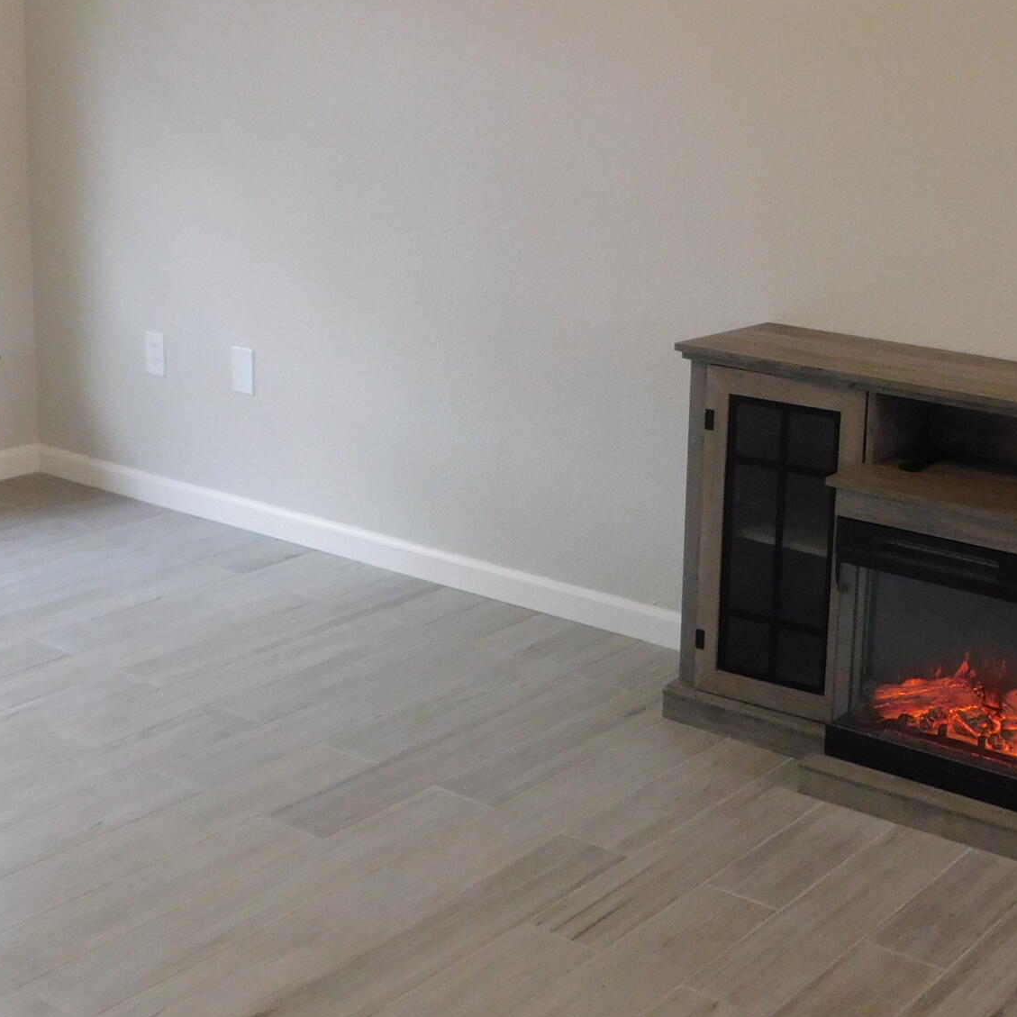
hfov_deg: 31.3
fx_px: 1795
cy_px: 368
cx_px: 693
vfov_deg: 31.5
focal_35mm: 54
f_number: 3
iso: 220
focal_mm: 4
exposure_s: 1/30
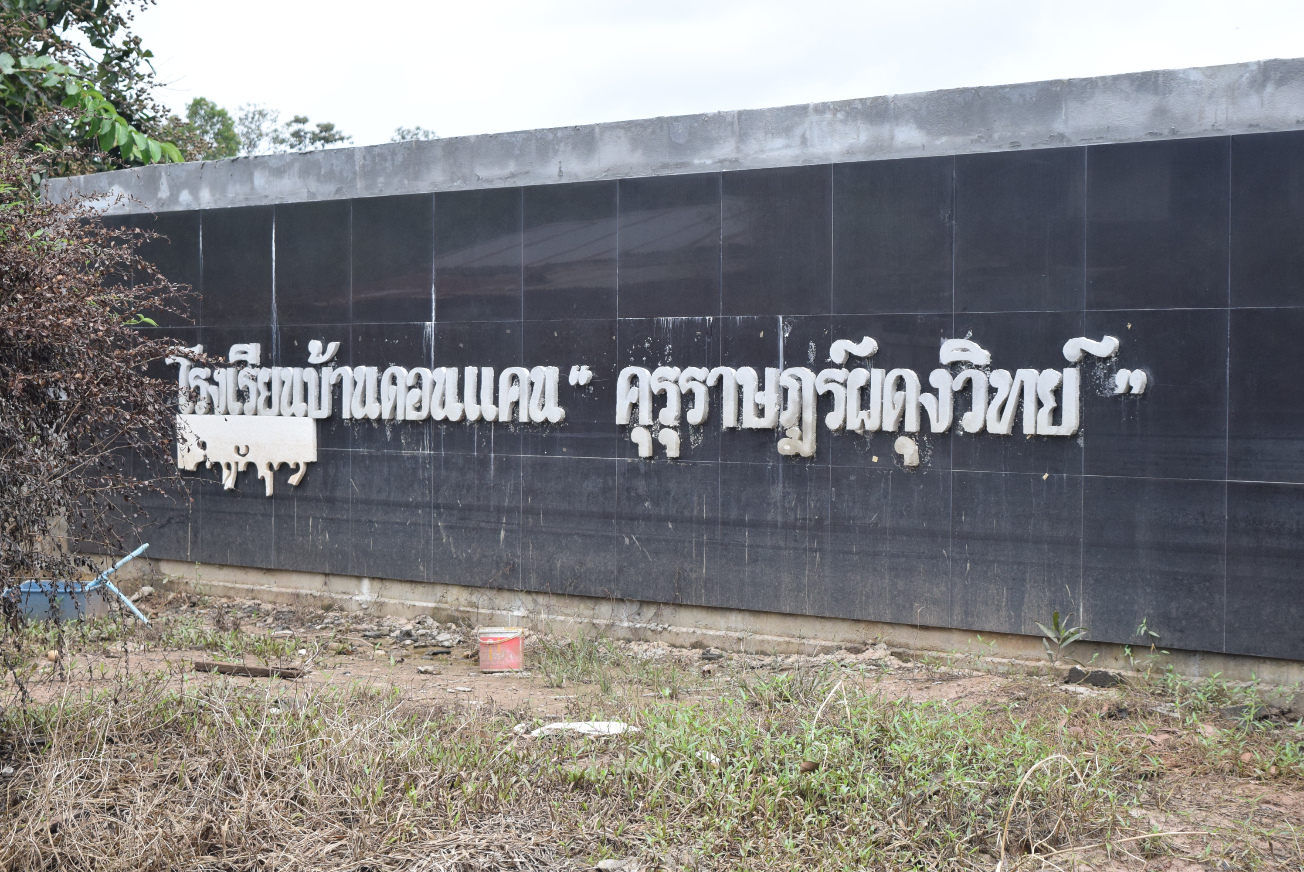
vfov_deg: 19.0
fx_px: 2610
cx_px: 652
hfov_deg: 28.1
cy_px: 436
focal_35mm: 72
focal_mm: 48
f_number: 5.3
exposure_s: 1/1000
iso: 800
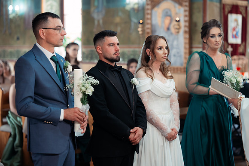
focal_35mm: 85
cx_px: 124
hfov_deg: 23.9
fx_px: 588
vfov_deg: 16.1
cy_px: 83
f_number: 2.2
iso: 1600
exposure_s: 1/320
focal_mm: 85
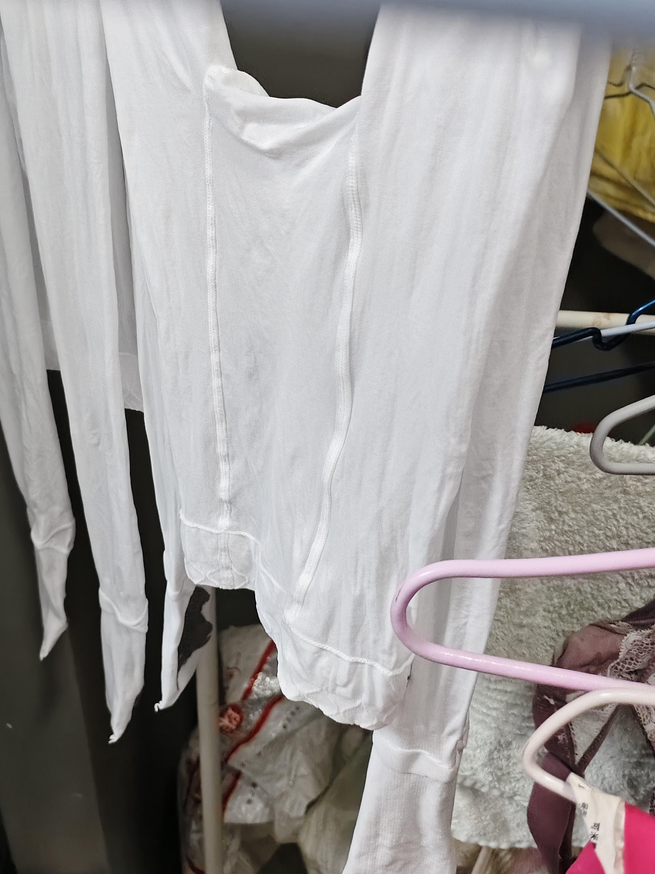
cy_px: 385
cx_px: 287
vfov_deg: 59.8
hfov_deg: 46.7
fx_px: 757
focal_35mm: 30
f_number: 1.88
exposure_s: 1/243
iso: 5970
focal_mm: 5.56
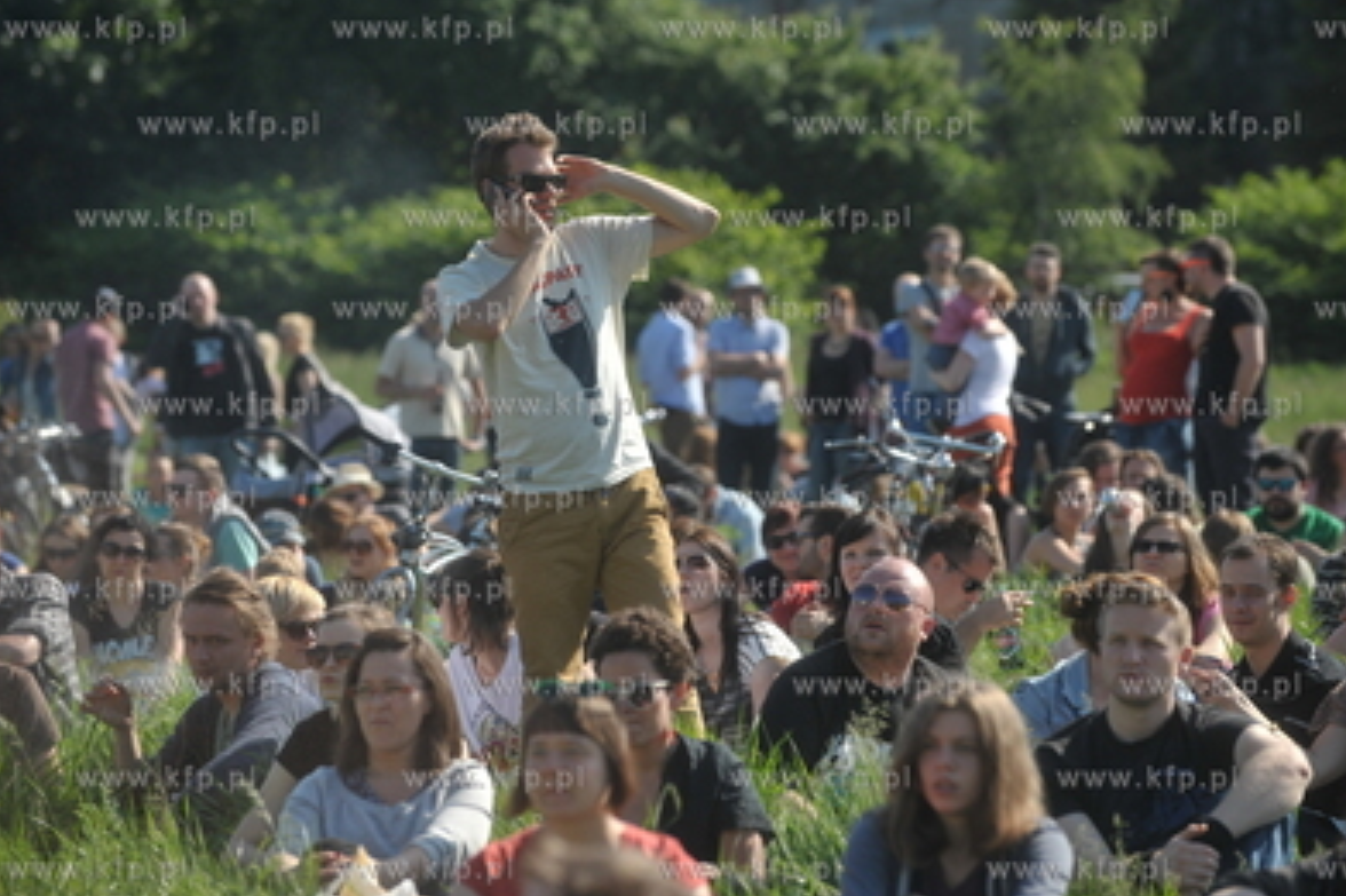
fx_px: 7624
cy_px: 450
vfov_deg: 6.7
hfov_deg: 10.1
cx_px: 676
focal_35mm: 204
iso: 400
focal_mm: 200
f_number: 5.6
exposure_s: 1/2000
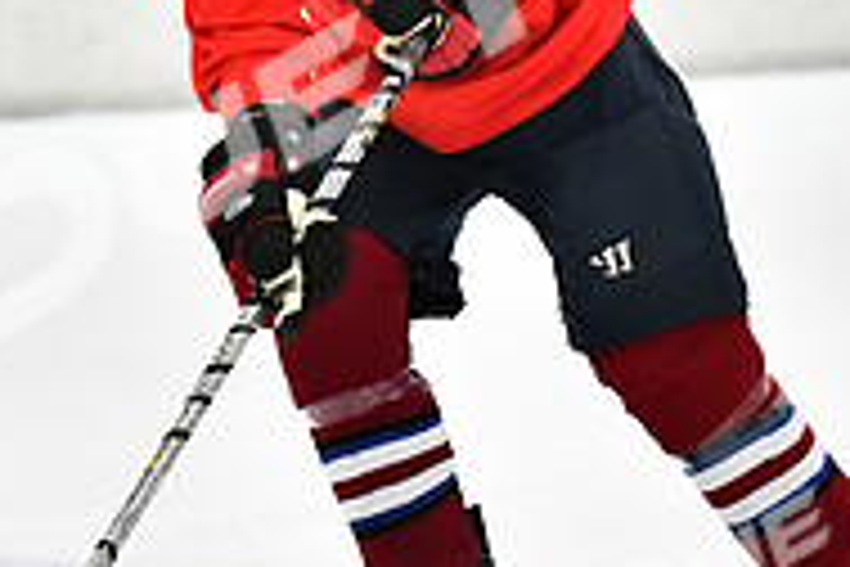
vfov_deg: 2.3
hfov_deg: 3.4
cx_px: 202
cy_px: 124
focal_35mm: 599
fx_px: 14142
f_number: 2.8
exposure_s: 1/1600
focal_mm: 130
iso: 6400
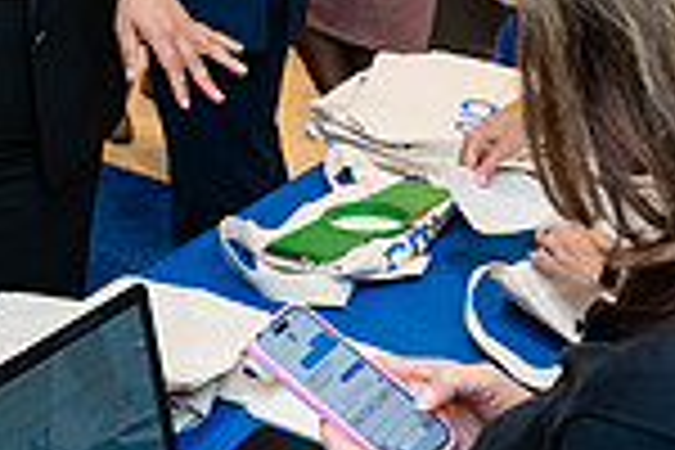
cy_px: -144
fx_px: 1744
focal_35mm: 93
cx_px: -32
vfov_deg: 14.1
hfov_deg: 21.0
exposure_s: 1/160
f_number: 4
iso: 400
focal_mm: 24
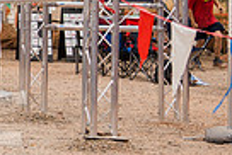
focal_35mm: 179
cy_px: -55
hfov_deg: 10.6
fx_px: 1155
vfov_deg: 7.6
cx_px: -217
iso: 320
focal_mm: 42
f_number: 4
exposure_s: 1/800
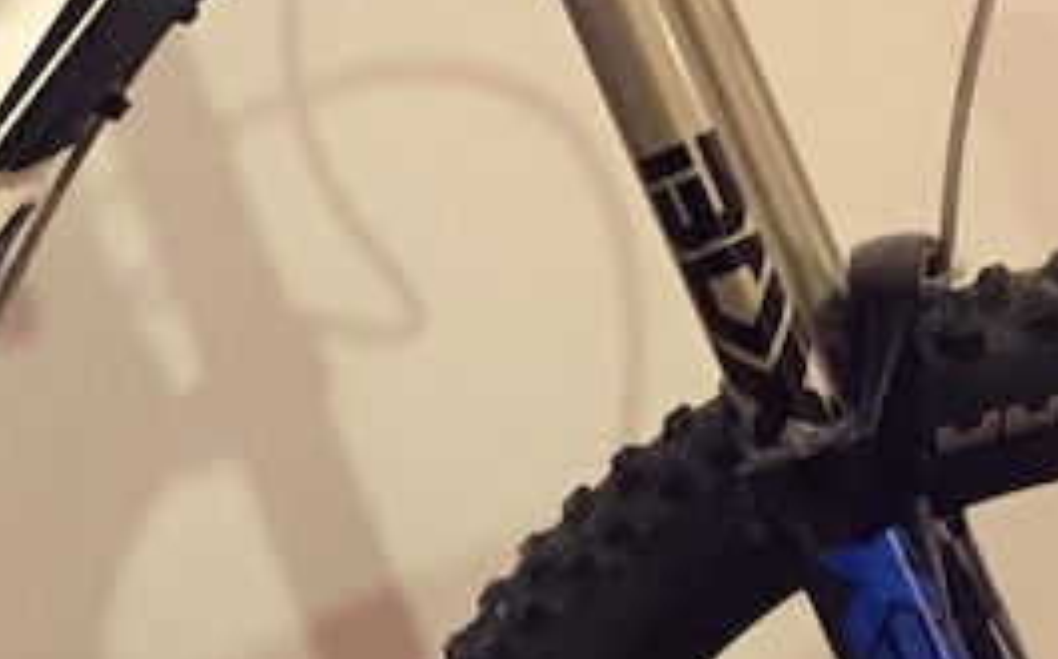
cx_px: -140
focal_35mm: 119
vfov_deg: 11.0
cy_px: 427
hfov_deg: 16.9
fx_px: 3428
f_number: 2.2
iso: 500
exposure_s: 1/15
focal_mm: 4.15
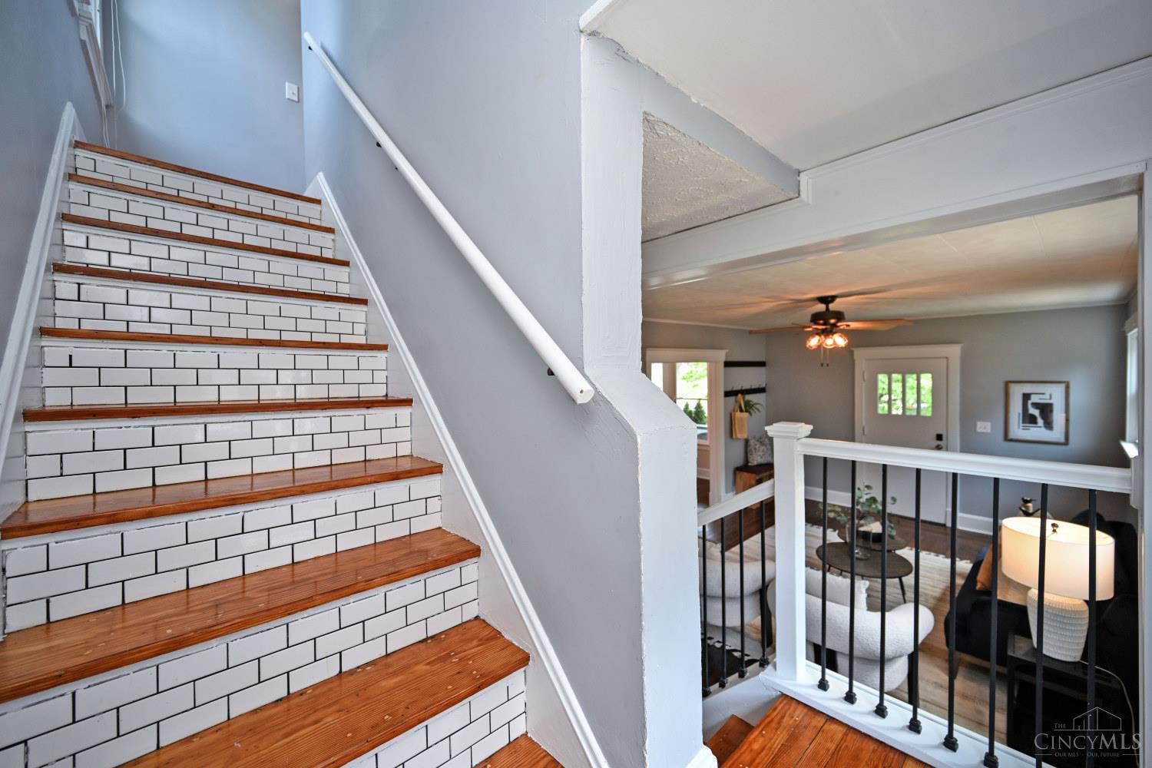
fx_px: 448
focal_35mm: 14
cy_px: 384
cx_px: 576
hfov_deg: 104.3
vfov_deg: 81.2
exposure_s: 1/60
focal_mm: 14
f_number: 4
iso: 280
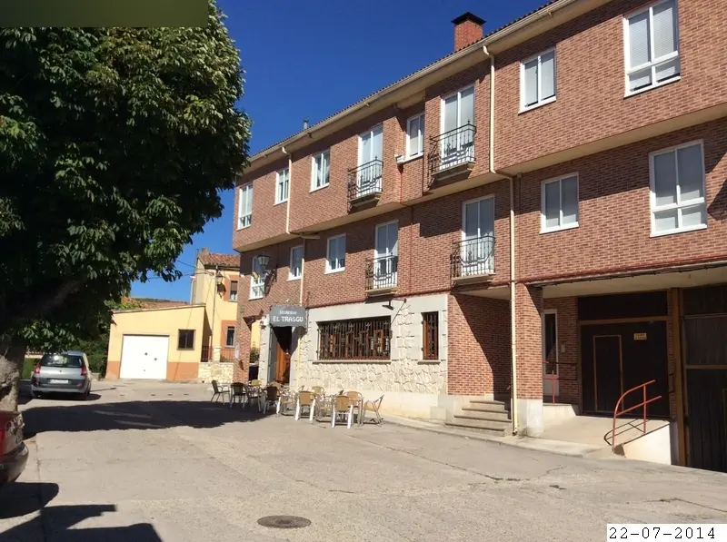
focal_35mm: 33
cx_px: 364
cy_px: 271
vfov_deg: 42.8
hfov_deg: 55.4
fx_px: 692
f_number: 2.4
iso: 32
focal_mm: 3.3
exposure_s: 1/2203
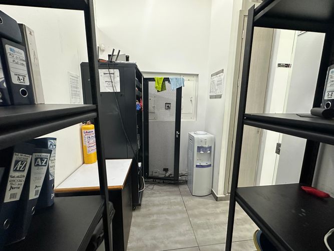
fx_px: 135
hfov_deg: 102.1
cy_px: 126
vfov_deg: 85.7
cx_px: 167
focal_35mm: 14
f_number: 2.2
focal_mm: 2.22
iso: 500
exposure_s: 1/60
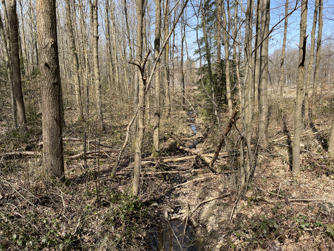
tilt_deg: -9.9
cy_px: 126
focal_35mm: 26
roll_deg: +1.4
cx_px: 167
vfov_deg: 53.1
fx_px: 251
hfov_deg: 67.3
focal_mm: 4.2
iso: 32
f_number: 1.6
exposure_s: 1/1233
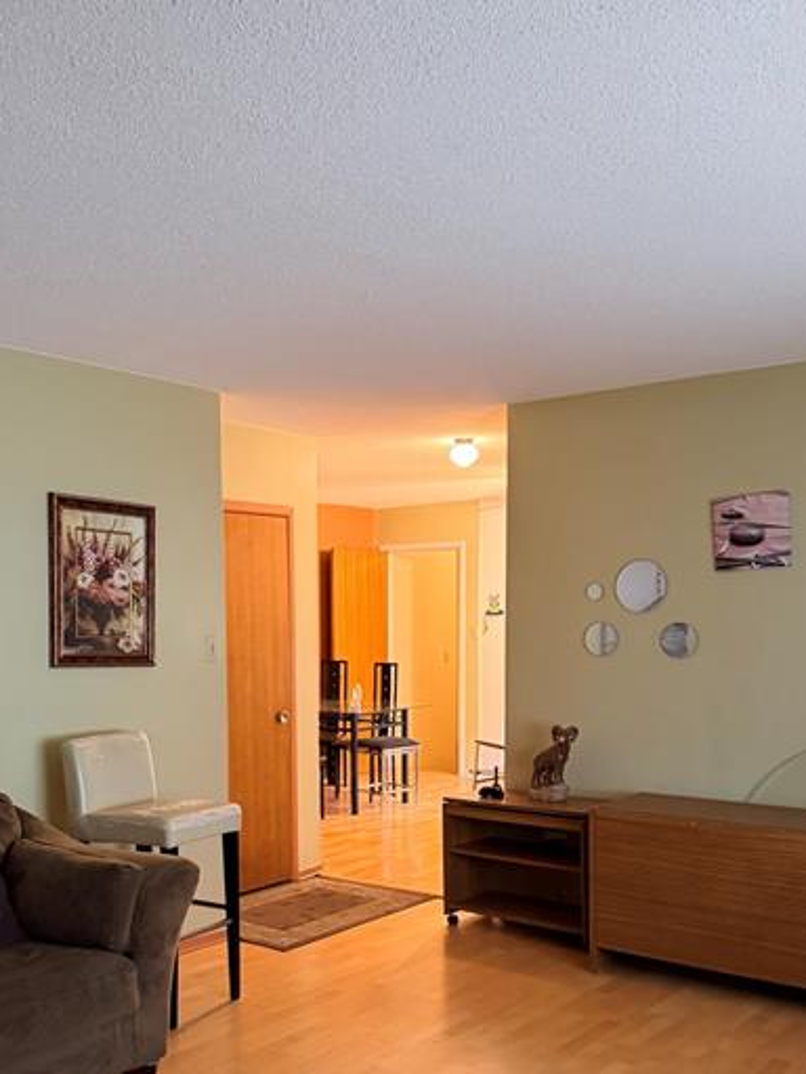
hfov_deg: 39.5
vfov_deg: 50.5
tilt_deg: -2.2
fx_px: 1118
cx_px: 332
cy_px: 705
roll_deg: +0.4
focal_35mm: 36
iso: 640
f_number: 1.78
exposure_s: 1/60
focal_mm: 6.76
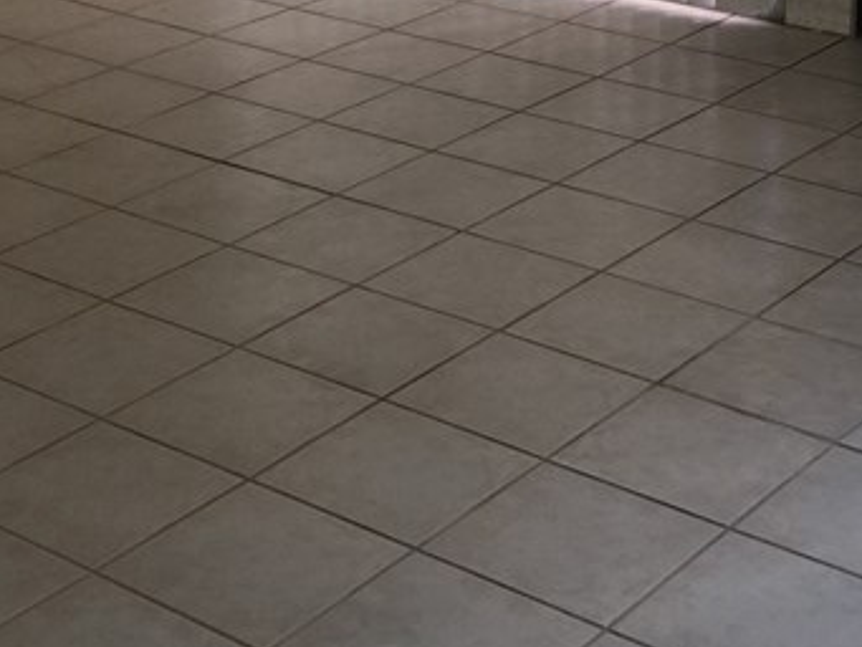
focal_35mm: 87
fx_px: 2167
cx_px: 397
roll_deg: +0.9
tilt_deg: -10.5
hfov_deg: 22.5
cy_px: -184
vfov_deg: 16.1
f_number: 2.2
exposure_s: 1/15
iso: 40
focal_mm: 4.15
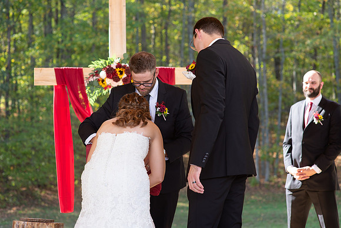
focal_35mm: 90
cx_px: 170
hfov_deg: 22.5
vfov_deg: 15.1
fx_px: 856
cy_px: 111
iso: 400
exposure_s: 1/320
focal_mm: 85
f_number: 4.5
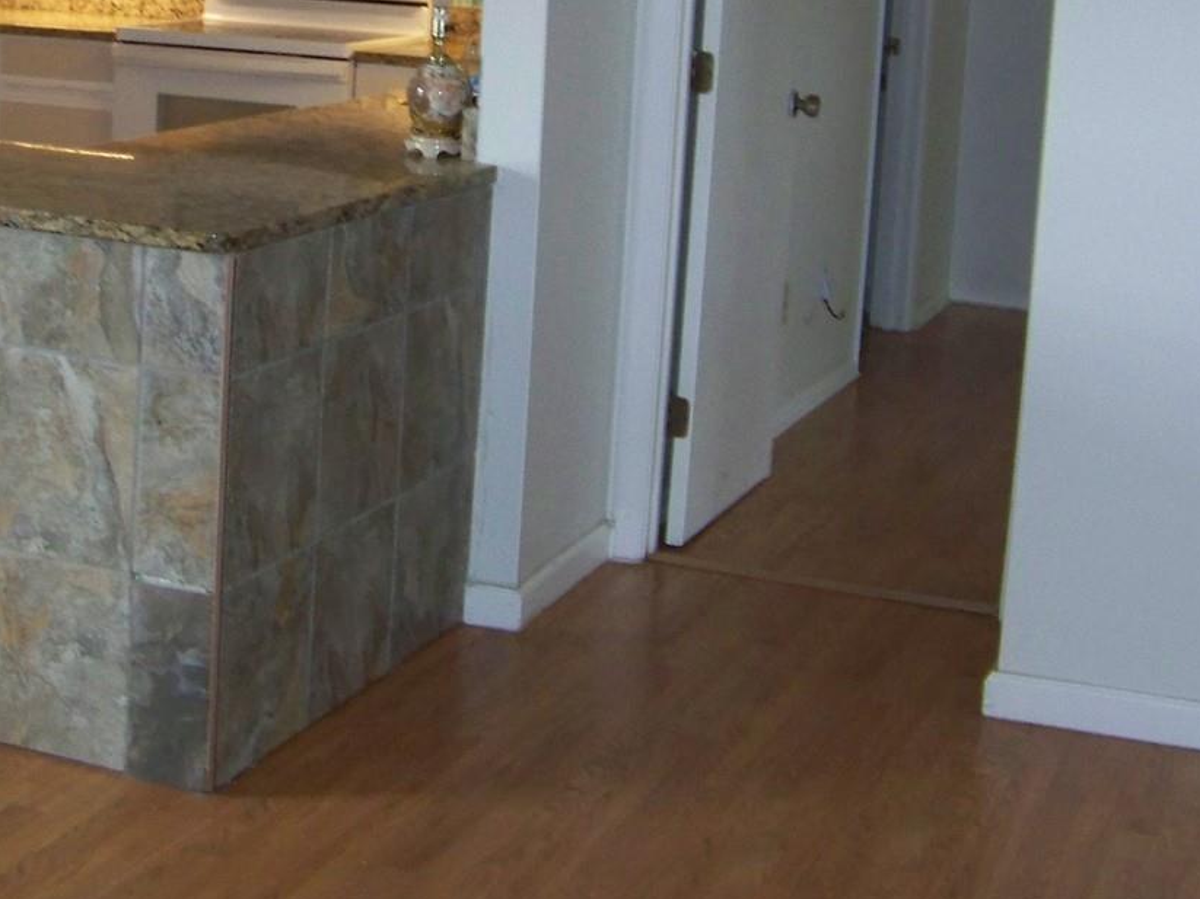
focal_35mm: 70
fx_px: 2426
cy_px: 127
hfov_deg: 27.3
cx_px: 252
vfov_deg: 20.7
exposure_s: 1/30
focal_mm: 5.85
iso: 200
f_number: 2.8
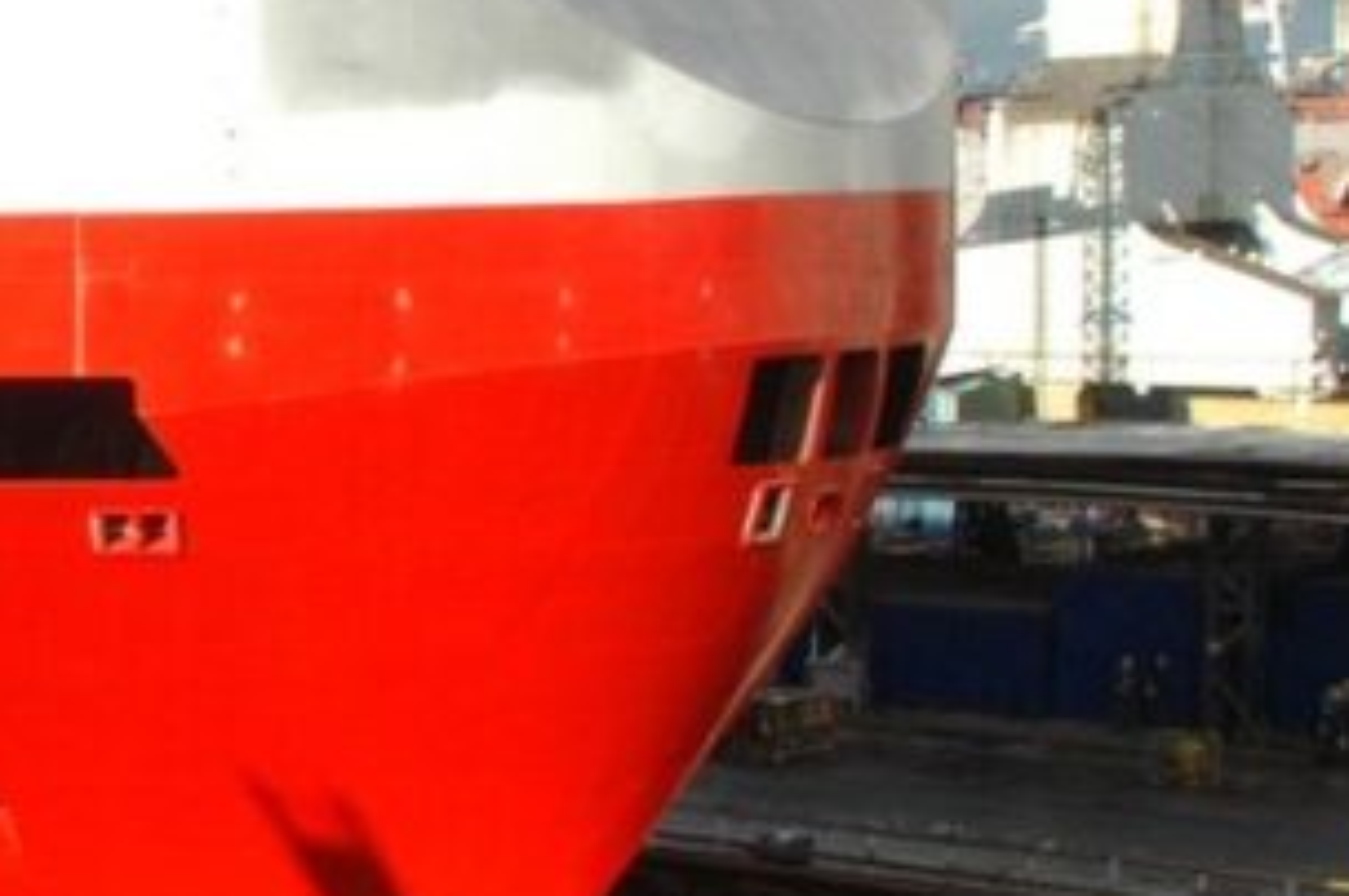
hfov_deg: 17.9
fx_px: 3781
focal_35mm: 101
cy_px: 415
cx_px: -723
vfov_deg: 13.5
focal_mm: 20
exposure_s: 1/125
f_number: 16
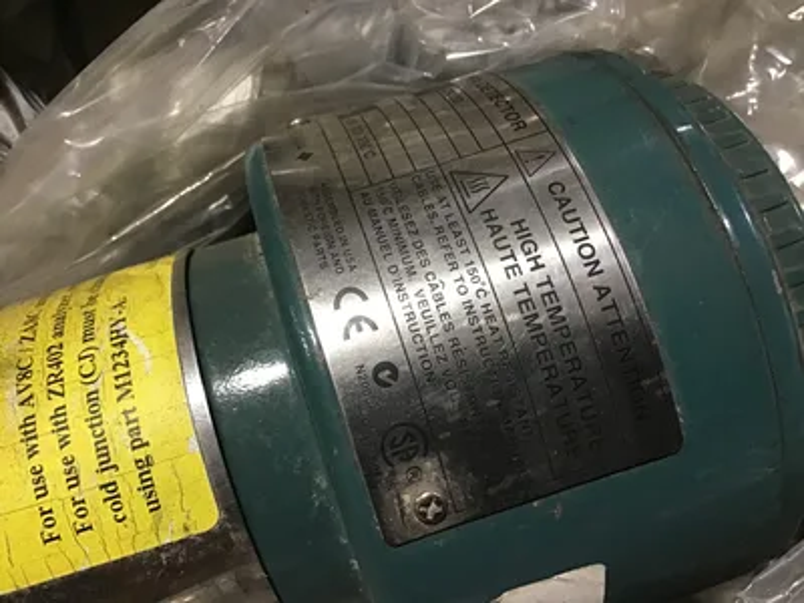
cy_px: 302
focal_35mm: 31
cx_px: 402
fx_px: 720
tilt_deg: -81.5
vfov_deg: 45.4
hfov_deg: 58.4
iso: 200
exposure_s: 1/24
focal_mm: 3.3
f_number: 2.4
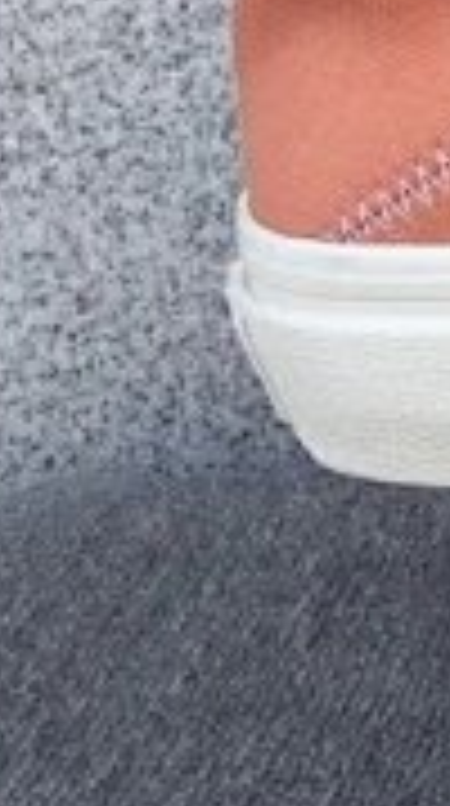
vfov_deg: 17.7
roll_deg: +0.3
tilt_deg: -20.8
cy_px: 432
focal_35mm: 121
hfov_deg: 8.7
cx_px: 1228
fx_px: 2580
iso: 25
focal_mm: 3.3
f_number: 2.4
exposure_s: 1/250
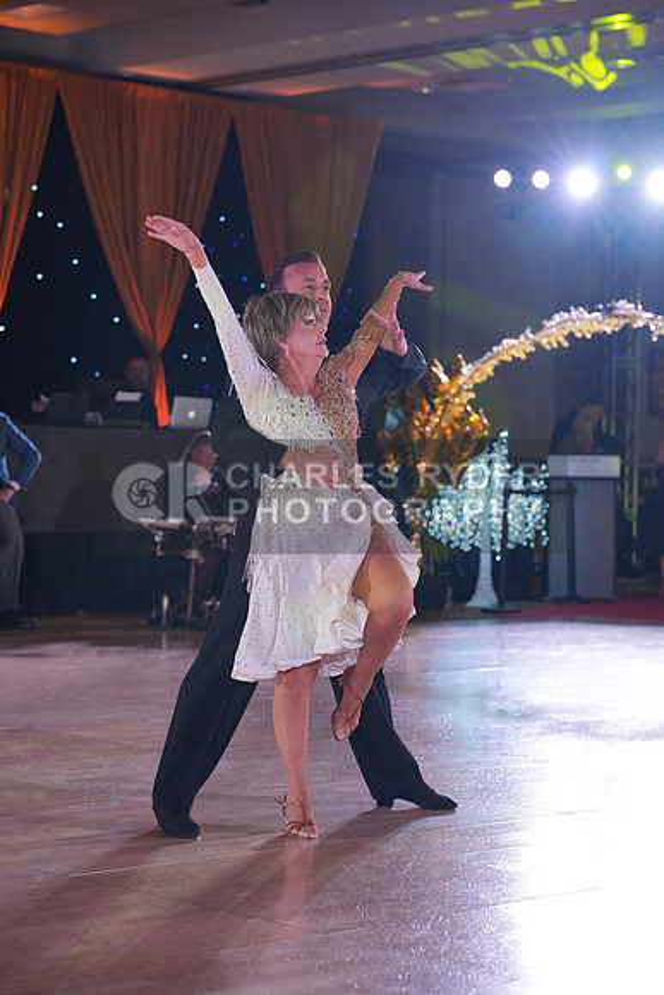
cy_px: 498
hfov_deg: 16.1
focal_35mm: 85
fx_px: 2350
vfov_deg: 23.9
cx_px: 332
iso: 1250
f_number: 4
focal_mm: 85
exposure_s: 1/400
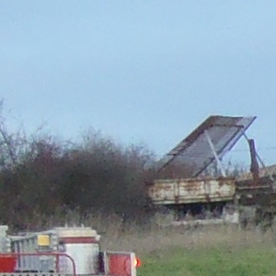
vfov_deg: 4.4
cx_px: 1425
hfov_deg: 3.9
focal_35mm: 393
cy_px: 695
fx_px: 3545
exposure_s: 1/20
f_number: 4.8
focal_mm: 7.73
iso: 200
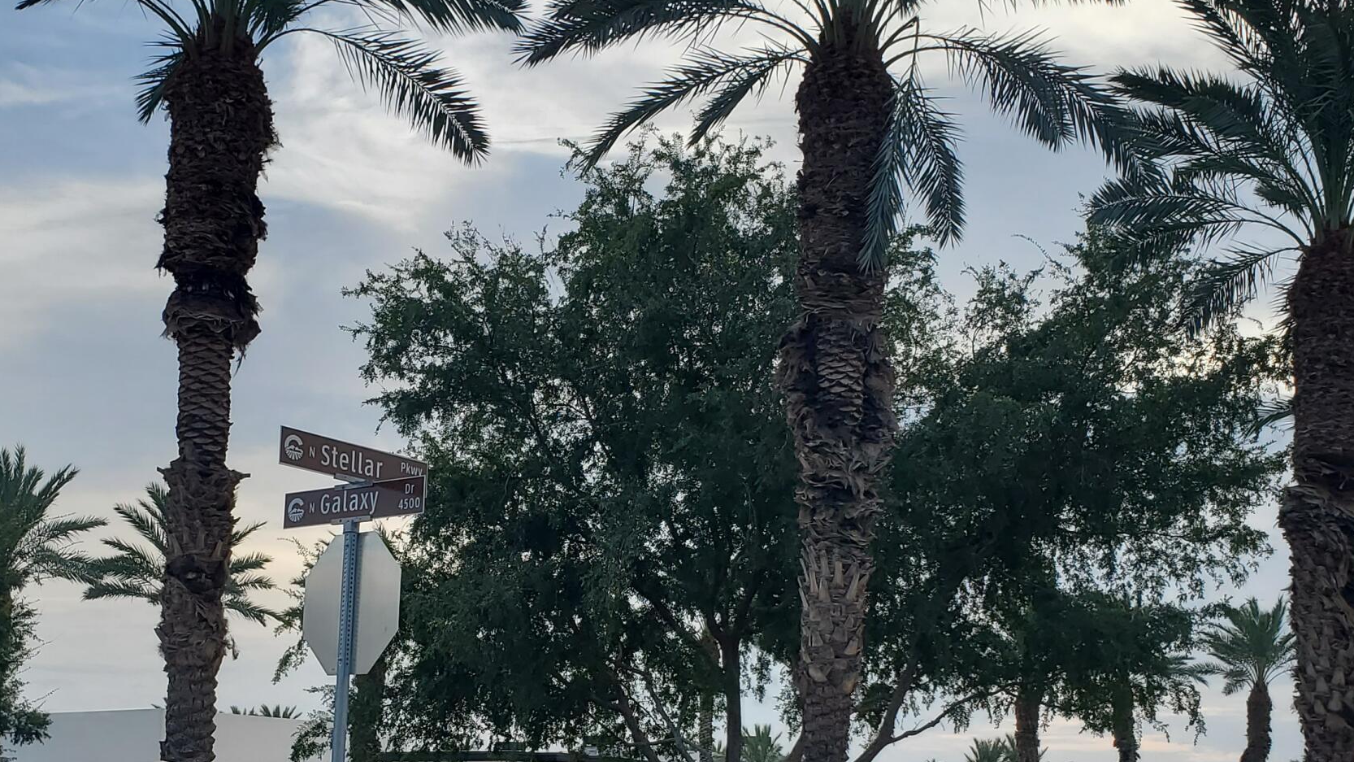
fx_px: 1831
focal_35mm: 51
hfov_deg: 40.6
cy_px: 533
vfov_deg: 23.3
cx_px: 631
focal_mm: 4.3
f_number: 2.4
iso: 50
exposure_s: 1/897
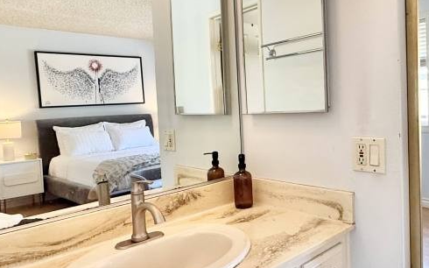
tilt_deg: -2.7
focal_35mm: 31
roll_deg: +2.3
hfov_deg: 59.8
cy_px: 122
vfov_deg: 40.5
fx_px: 362
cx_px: 285
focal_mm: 2.22
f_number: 2.2
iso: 250
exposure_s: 1/120
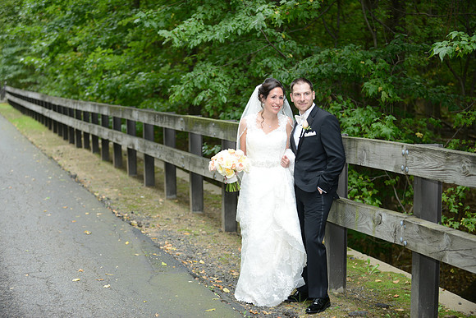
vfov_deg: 19.5
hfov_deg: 28.8
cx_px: 238
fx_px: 926
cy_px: 159
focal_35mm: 70
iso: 500
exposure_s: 1/250
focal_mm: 70
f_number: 2.8
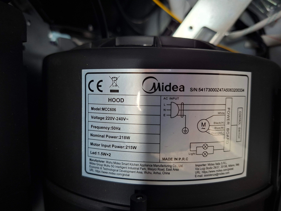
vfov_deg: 58.9
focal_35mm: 23
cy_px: 106
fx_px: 187
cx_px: 140
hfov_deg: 73.9
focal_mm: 5.54
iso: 320
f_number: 1.8
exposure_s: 1/33
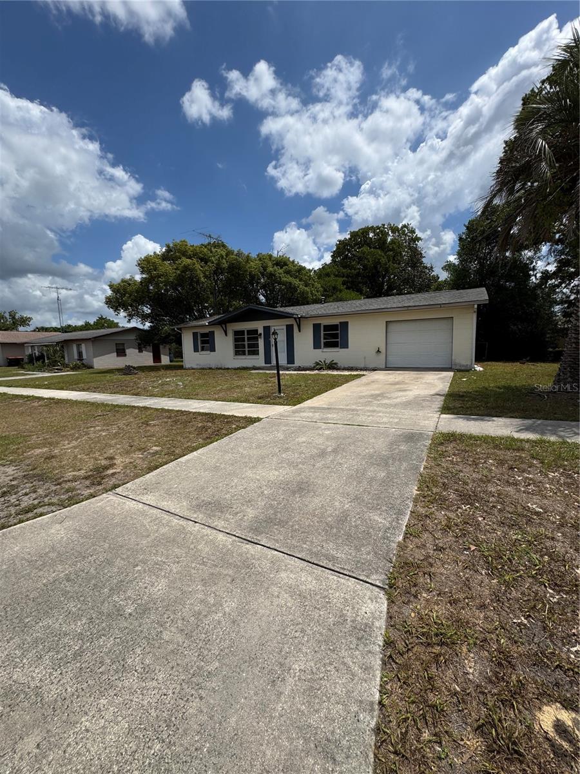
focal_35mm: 14
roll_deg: +2.7
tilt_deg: -6.4
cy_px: 387
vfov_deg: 102.1
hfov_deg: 85.7
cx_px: 290
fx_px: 313
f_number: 2.2
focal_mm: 2.22
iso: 50
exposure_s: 1/3390
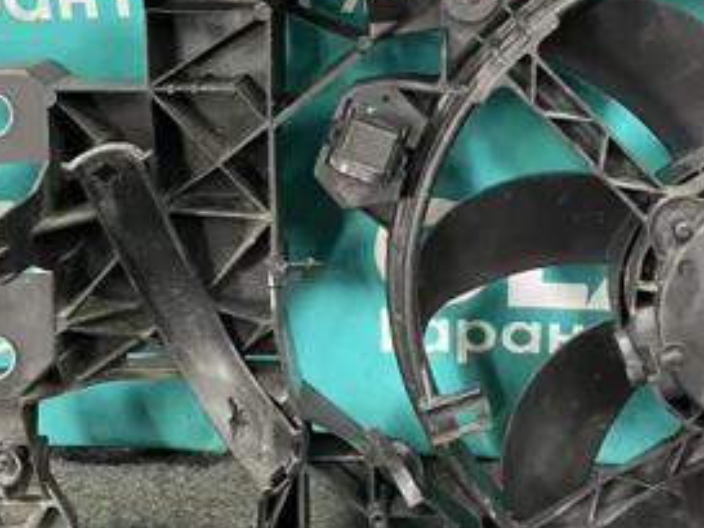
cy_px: 126
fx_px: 1241
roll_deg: +0.6
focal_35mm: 61
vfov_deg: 23.8
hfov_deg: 31.7
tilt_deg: -26.6
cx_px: 356
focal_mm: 4.2
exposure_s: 1/50
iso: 400
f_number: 1.6
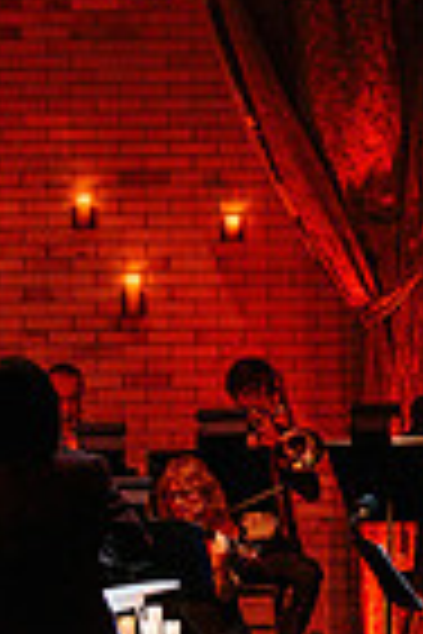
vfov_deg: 9.2
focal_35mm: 224
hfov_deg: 6.1
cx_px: 90
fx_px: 3948
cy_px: 553
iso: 1000
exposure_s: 1/200
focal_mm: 70
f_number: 2.8
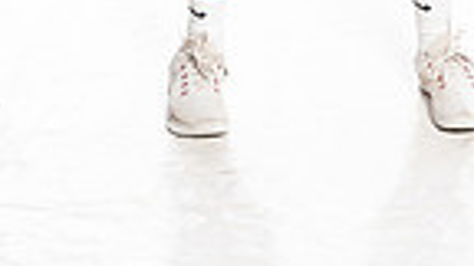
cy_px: -450
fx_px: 2061
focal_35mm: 164
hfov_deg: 13.1
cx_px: 362
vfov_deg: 6.9
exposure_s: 1/250
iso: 320
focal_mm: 50
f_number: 8
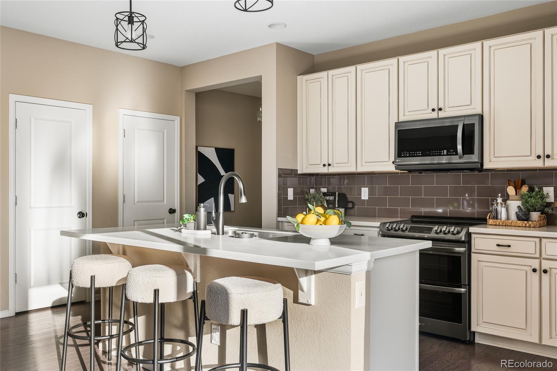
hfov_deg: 61.1
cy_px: 186
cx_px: 278
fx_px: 472
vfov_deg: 42.9
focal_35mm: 30
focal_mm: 30.5
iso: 125
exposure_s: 1/20
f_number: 8
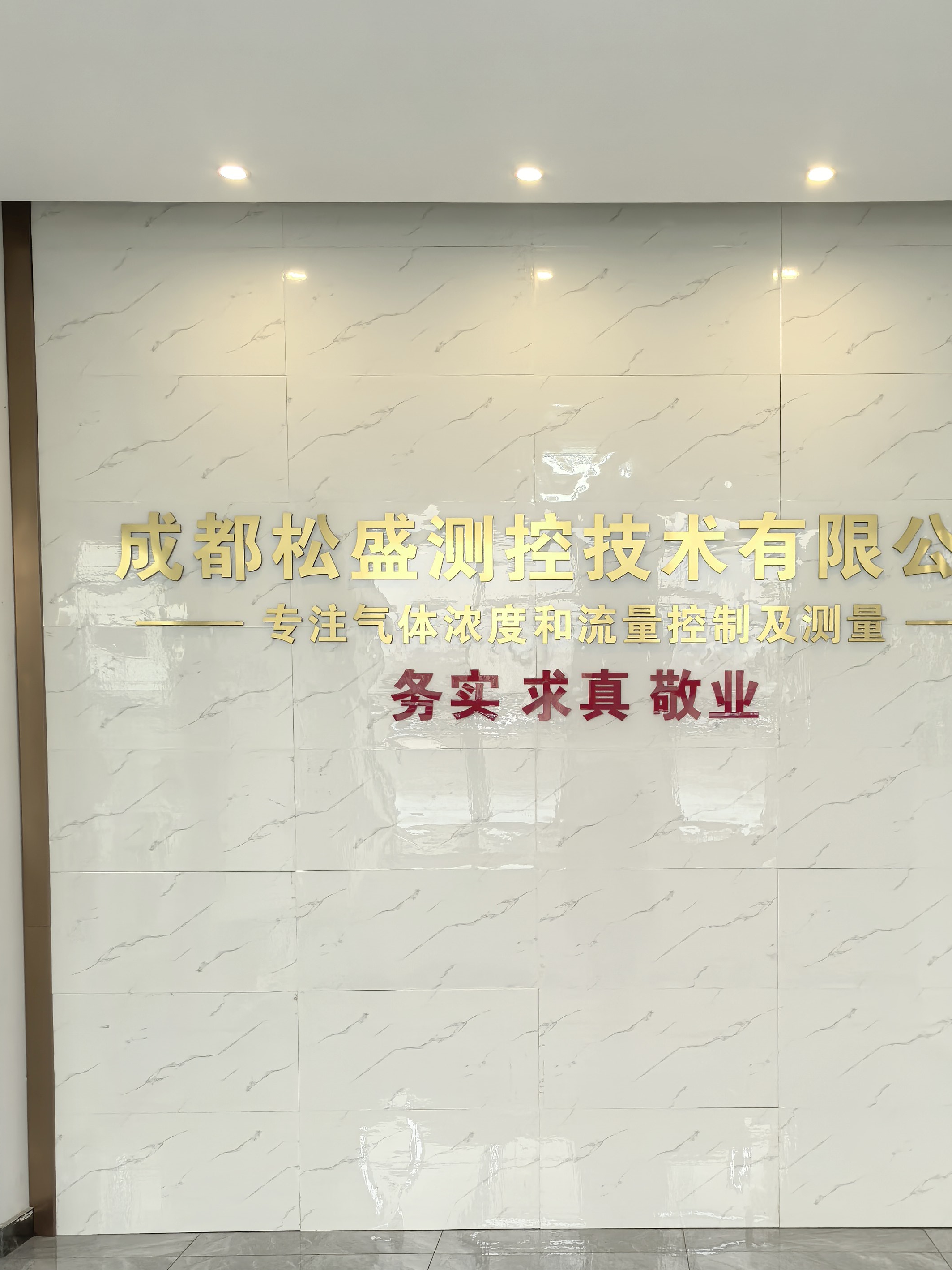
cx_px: 620
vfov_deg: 47.1
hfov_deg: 36.5
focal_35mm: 39
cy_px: 846
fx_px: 1430
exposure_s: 1/100
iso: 250
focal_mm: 5.75
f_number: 2
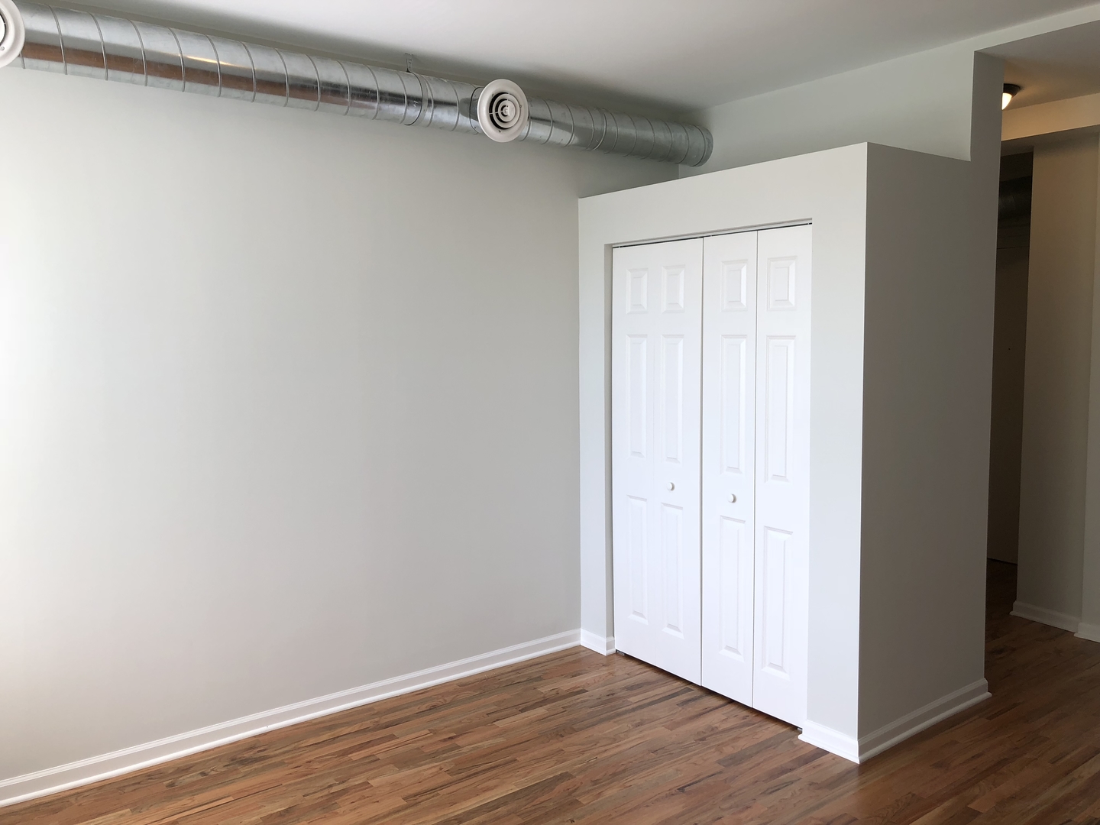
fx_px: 890
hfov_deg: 63.4
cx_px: 550
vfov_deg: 49.7
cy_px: 412
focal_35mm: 28
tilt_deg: -5.0
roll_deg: +0.6
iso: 25
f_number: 1.8
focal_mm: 4
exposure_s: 1/120
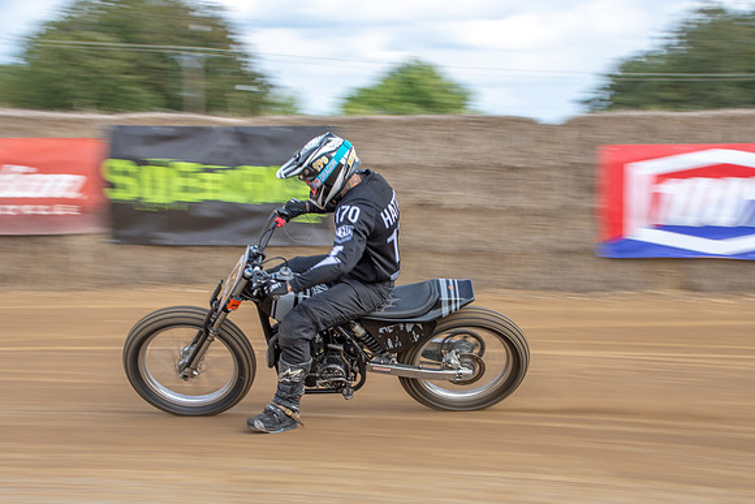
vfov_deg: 14.1
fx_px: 2033
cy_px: 252
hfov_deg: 21.0
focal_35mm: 97
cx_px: 378
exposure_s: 1/100
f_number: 8
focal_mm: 60
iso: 100
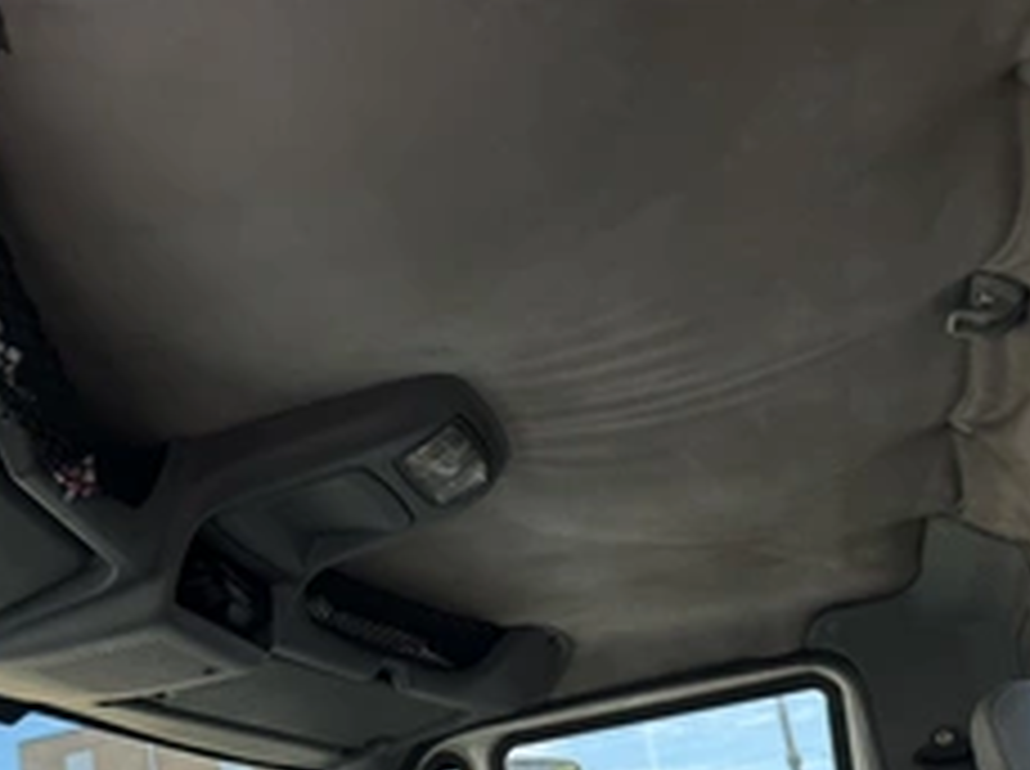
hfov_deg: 42.5
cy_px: 666
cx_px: 184
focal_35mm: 42
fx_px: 1248
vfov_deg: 32.8
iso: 80
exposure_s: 1/1585
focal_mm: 6.76
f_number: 1.78
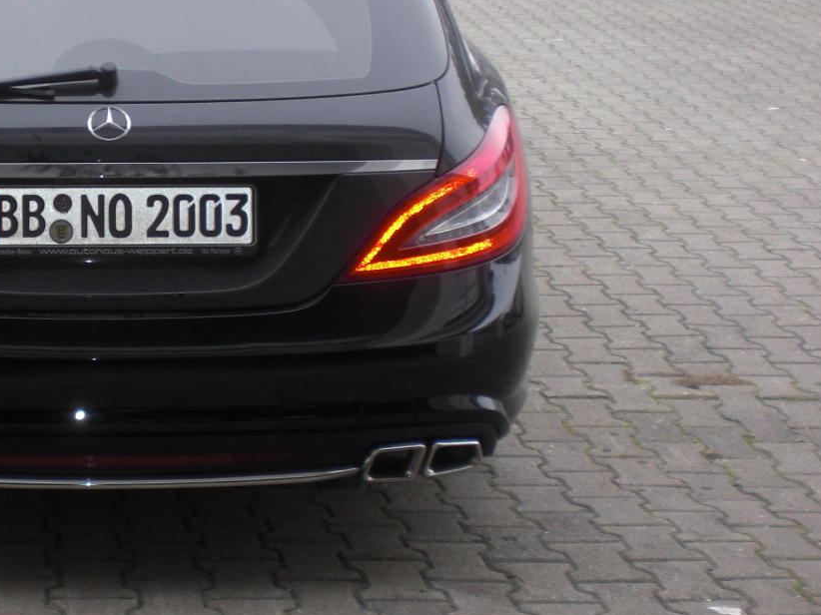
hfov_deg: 25.4
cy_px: 254
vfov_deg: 19.9
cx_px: 68
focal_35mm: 74
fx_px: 1755
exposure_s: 1/125
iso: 64
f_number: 3.1
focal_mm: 6.3
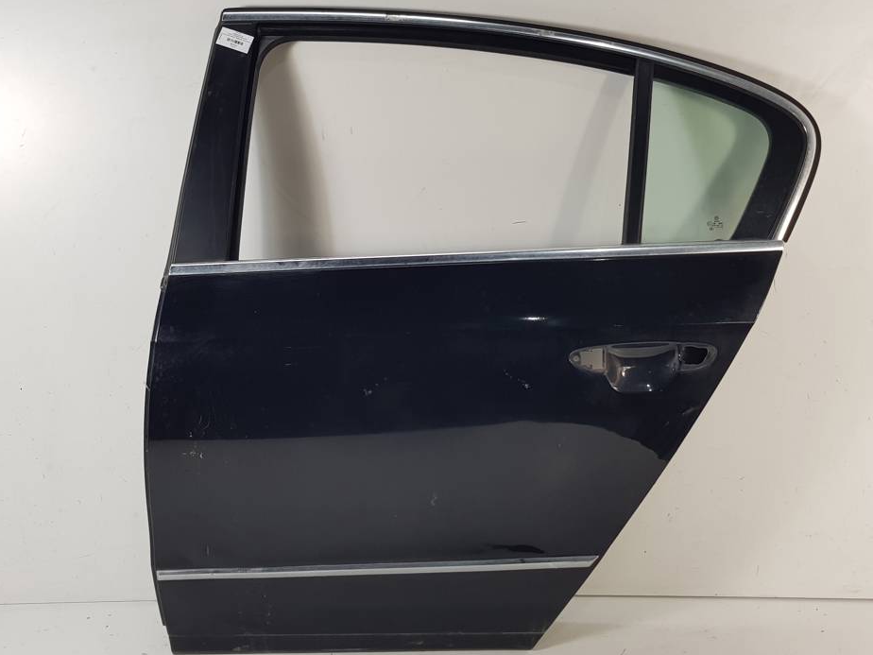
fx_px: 681
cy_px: 323
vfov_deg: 51.4
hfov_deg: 65.3
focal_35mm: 27
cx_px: 442
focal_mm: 4.2
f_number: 1.7
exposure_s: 1/100
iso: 64
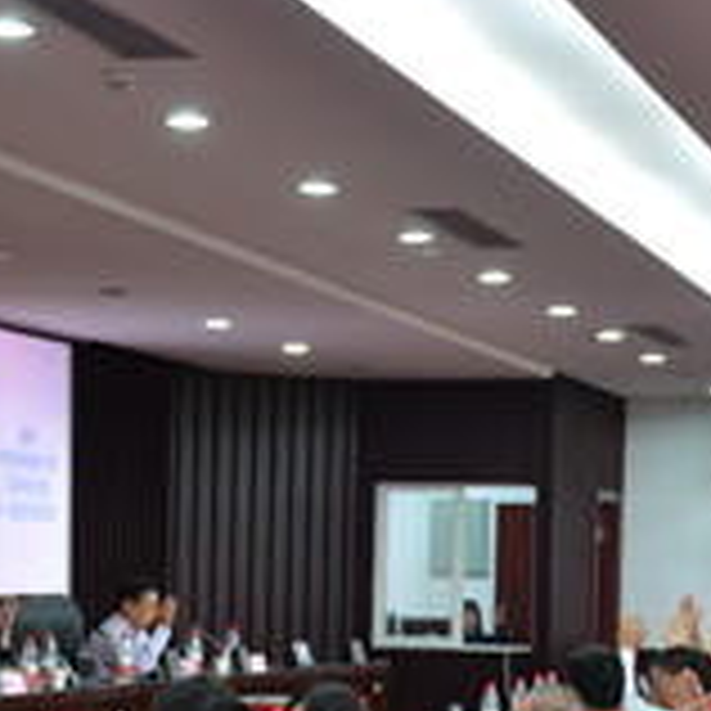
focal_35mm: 113
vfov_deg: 15.2
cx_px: 288
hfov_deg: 15.4
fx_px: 2626
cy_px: 655
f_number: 4
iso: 800
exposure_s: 1/40
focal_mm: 28
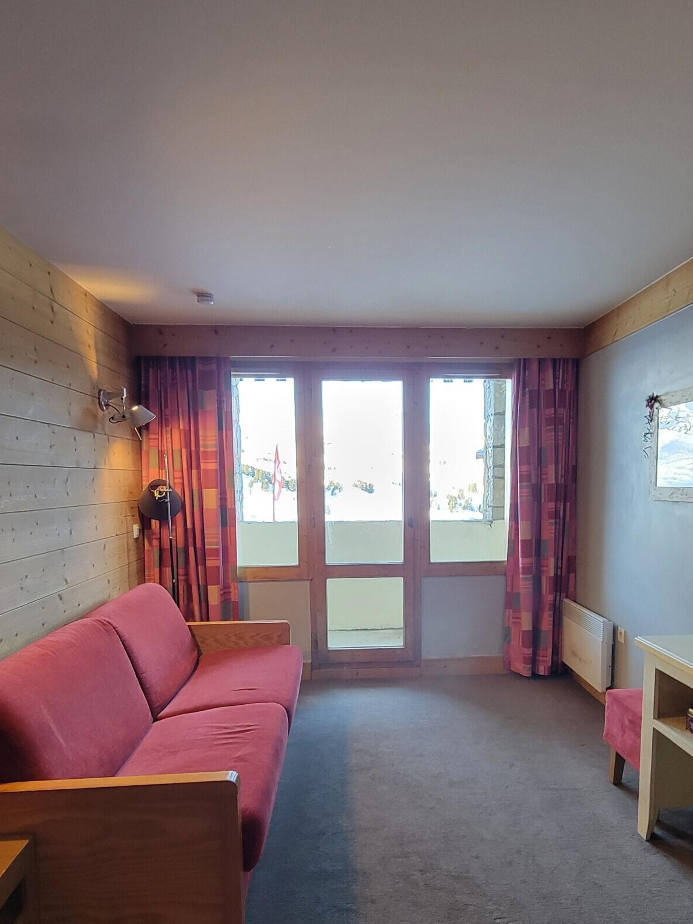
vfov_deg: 78.0
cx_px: 397
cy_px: 560
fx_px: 560
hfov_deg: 63.1
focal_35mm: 21
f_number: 2.2
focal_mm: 2.2
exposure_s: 1/50
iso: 200
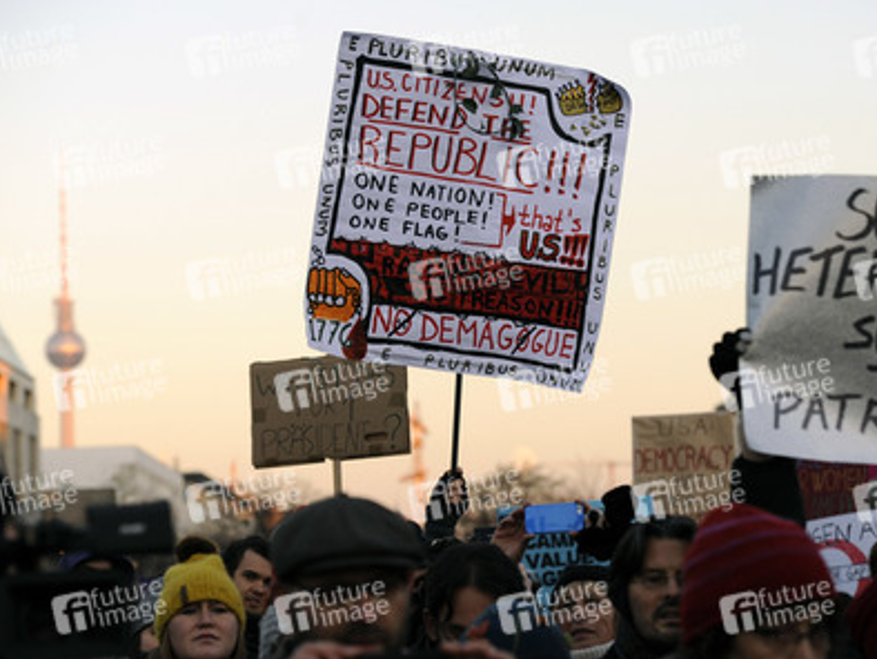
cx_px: 494
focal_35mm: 112
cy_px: 330
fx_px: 2839
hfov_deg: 17.6
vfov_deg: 13.2
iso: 1250
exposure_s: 1/800
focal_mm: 102
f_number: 4.5
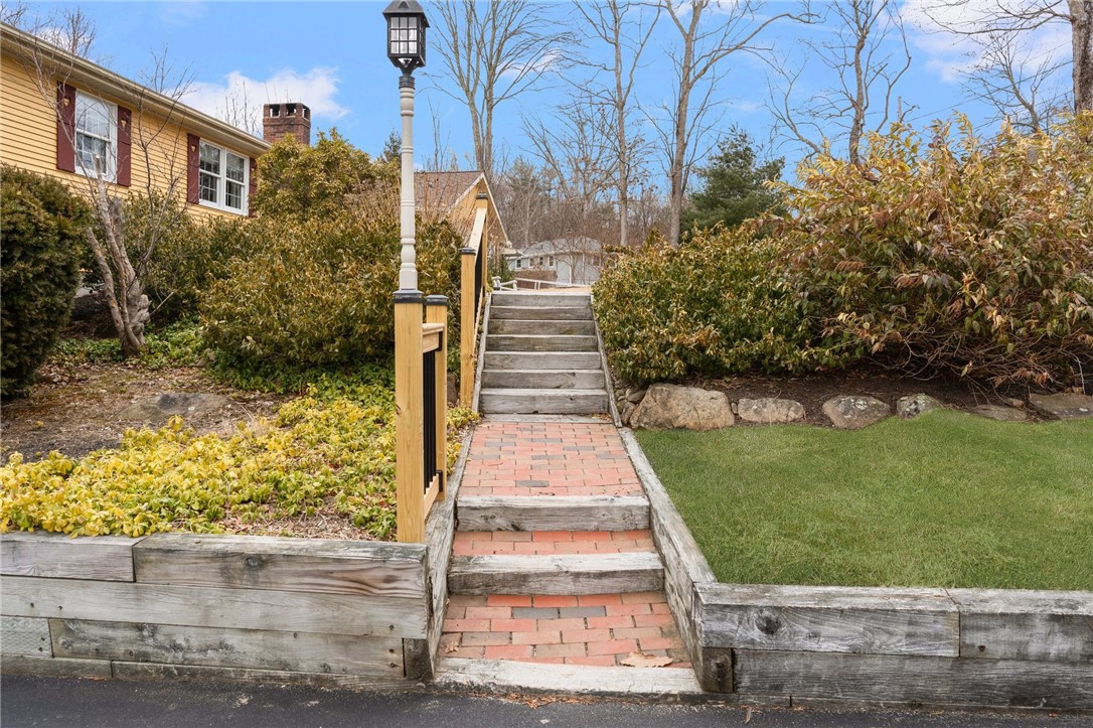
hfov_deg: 71.5
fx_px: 759
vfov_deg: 51.2
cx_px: 546
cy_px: 364
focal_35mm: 25
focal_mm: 25
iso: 640
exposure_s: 1/250
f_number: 7.1
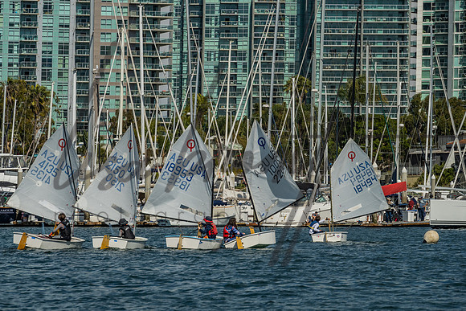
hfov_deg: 10.6
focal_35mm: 195
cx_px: 214
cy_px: 156
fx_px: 2523
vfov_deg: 7.1
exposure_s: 1/800
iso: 250
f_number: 10
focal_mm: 165
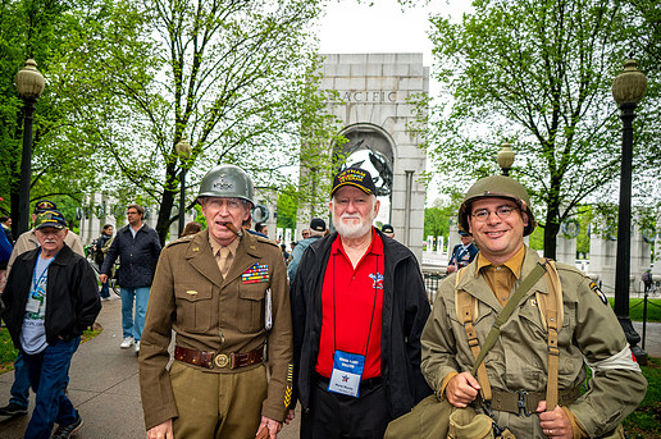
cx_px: 313
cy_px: 235
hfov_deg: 67.4
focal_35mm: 27
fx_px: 495
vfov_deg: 47.8
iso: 100
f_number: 4
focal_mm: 24
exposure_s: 1/60
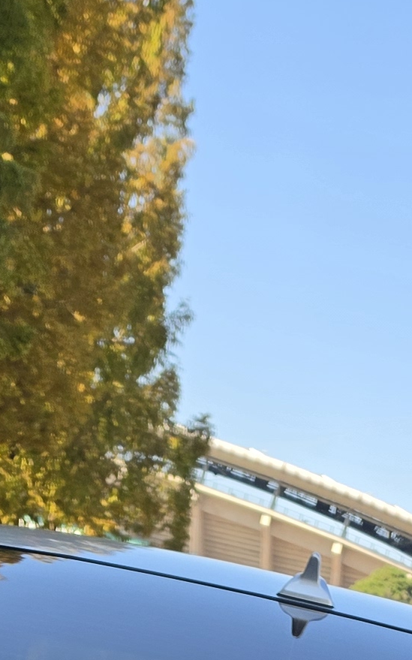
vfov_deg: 16.4
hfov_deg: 11.8
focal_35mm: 111
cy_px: 1105
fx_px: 1995
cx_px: 137
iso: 64
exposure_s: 1/2614
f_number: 1.4
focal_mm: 6.5
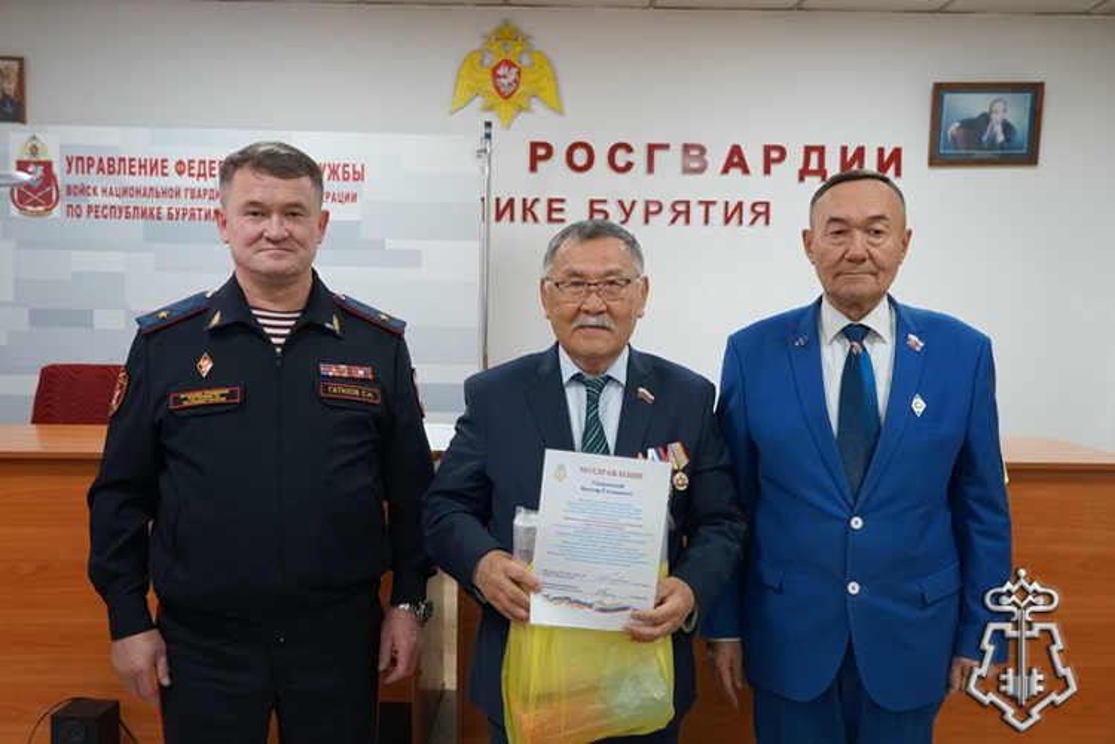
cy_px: 372
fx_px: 1161
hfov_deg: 51.3
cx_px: 558
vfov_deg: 35.5
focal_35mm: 38
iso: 2000
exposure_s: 1/160
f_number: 4
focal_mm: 25
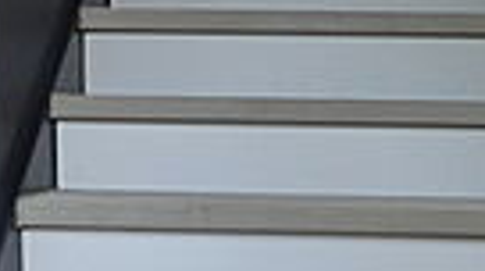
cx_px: 310
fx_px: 989
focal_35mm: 77
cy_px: 242
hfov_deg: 27.4
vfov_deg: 15.4
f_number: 2.8
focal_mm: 3.58
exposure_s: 1/160
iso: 160
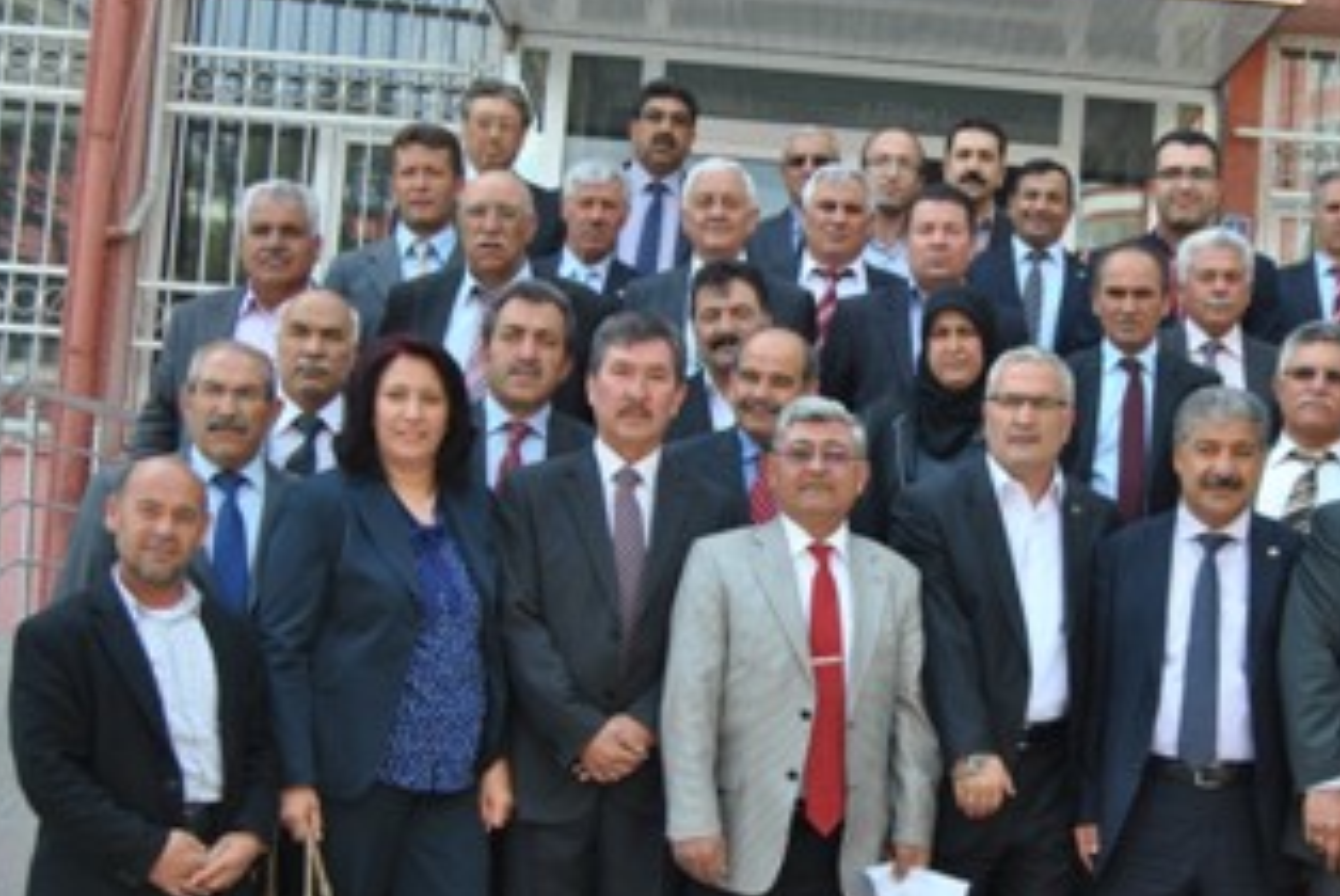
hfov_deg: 33.1
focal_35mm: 60
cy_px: 538
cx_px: 888
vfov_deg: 22.6
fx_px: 2235
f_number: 5.6
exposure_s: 1/125
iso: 110
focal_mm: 28
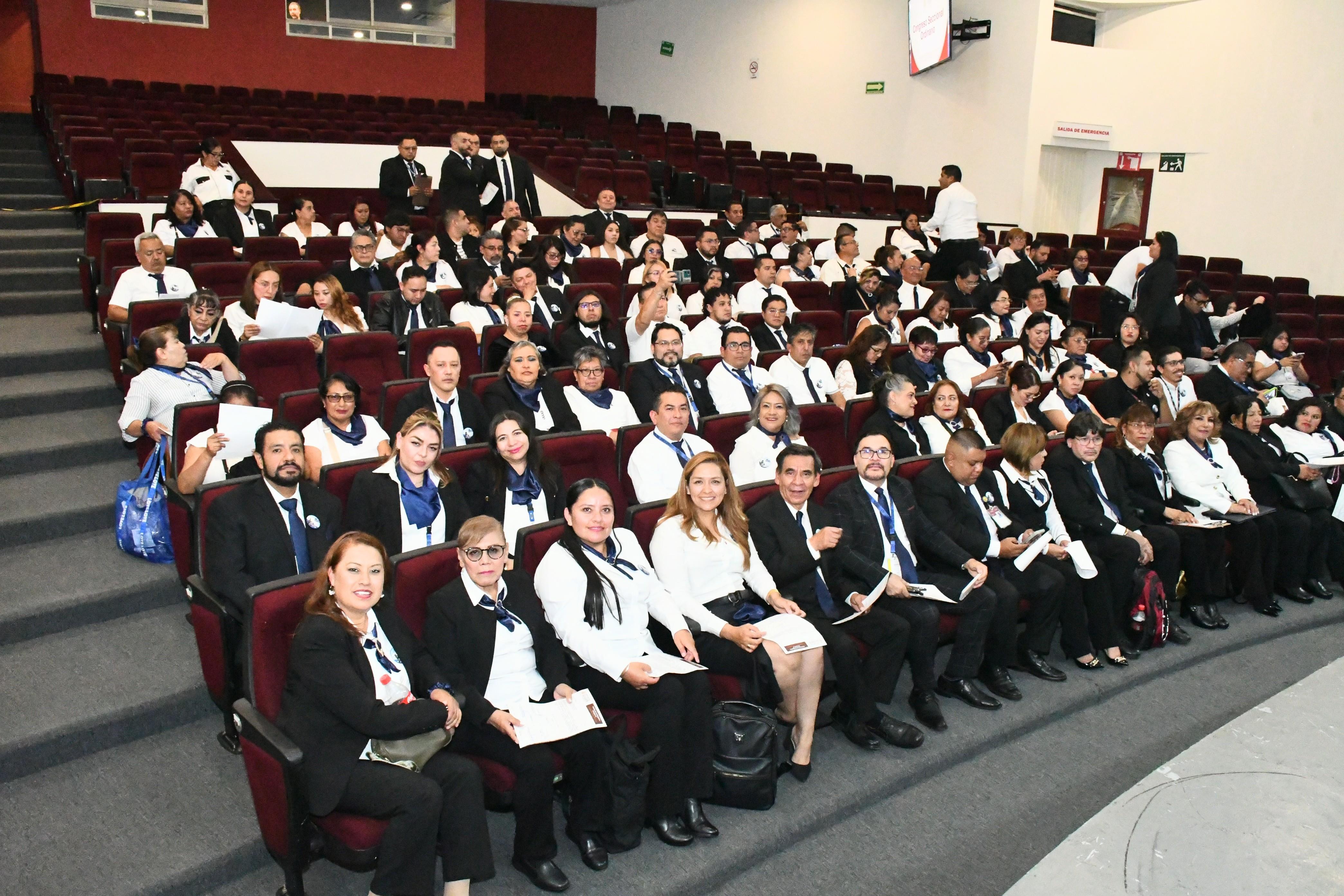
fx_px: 1008
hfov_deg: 67.4
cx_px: 672
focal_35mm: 27
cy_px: 448
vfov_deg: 47.9
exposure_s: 1/60
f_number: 10
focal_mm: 18
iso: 10000
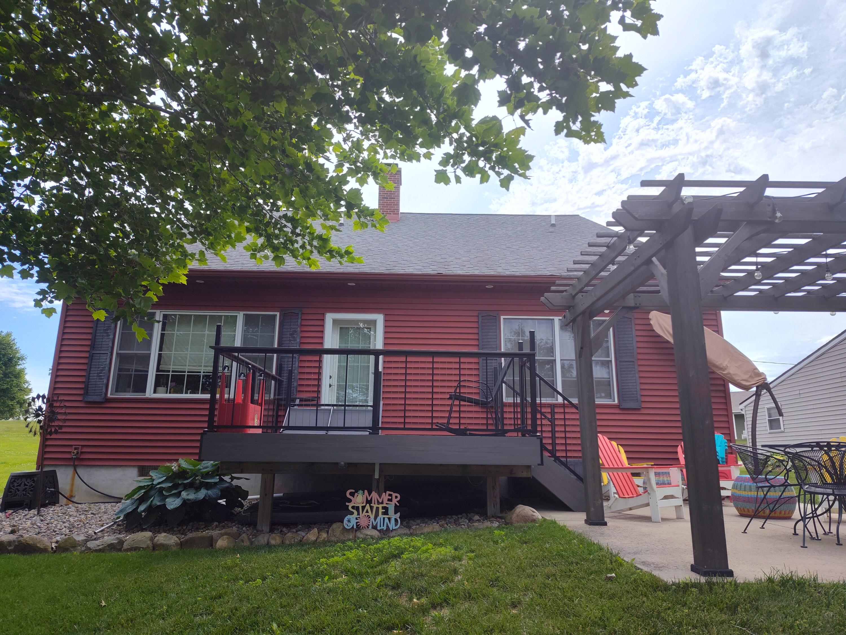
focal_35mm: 23
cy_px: 318
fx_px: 562
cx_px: 423
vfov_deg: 58.9
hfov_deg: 73.9
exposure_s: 1/1089
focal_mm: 5.56
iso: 100
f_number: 1.8
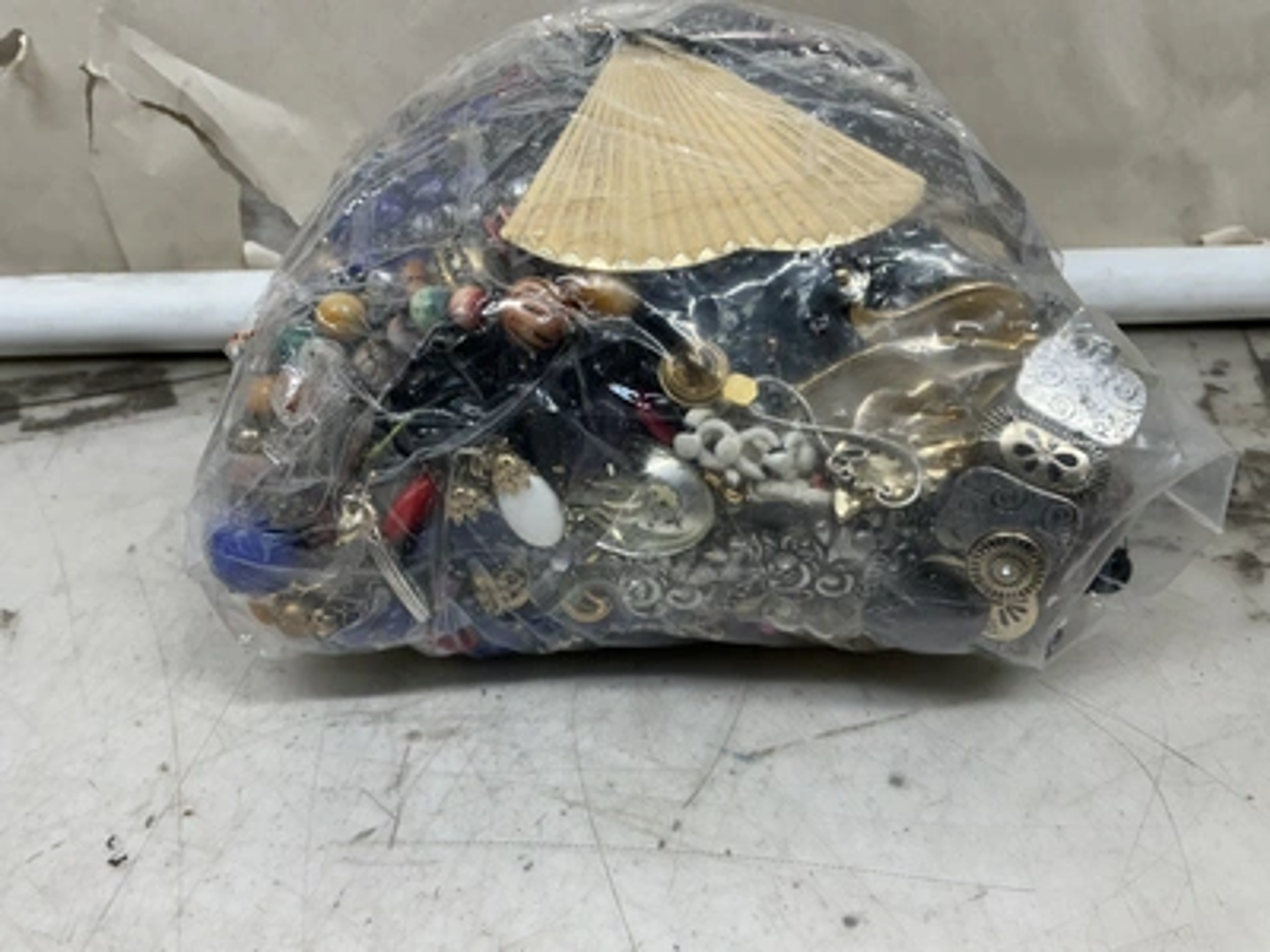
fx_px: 1027
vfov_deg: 49.7
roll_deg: +0.4
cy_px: 476
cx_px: 635
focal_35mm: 28
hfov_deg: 63.4
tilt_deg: -28.1
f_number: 1.8
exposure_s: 1/120
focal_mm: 3
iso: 40
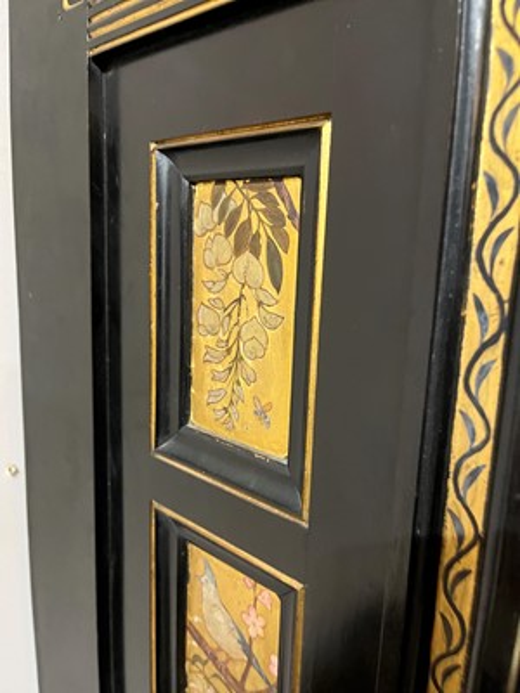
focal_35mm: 26
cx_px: 260
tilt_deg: -9.7
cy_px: 346
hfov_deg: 53.1
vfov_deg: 67.3
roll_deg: -1.0
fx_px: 521
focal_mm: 5.1
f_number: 1.6
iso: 500
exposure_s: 1/33
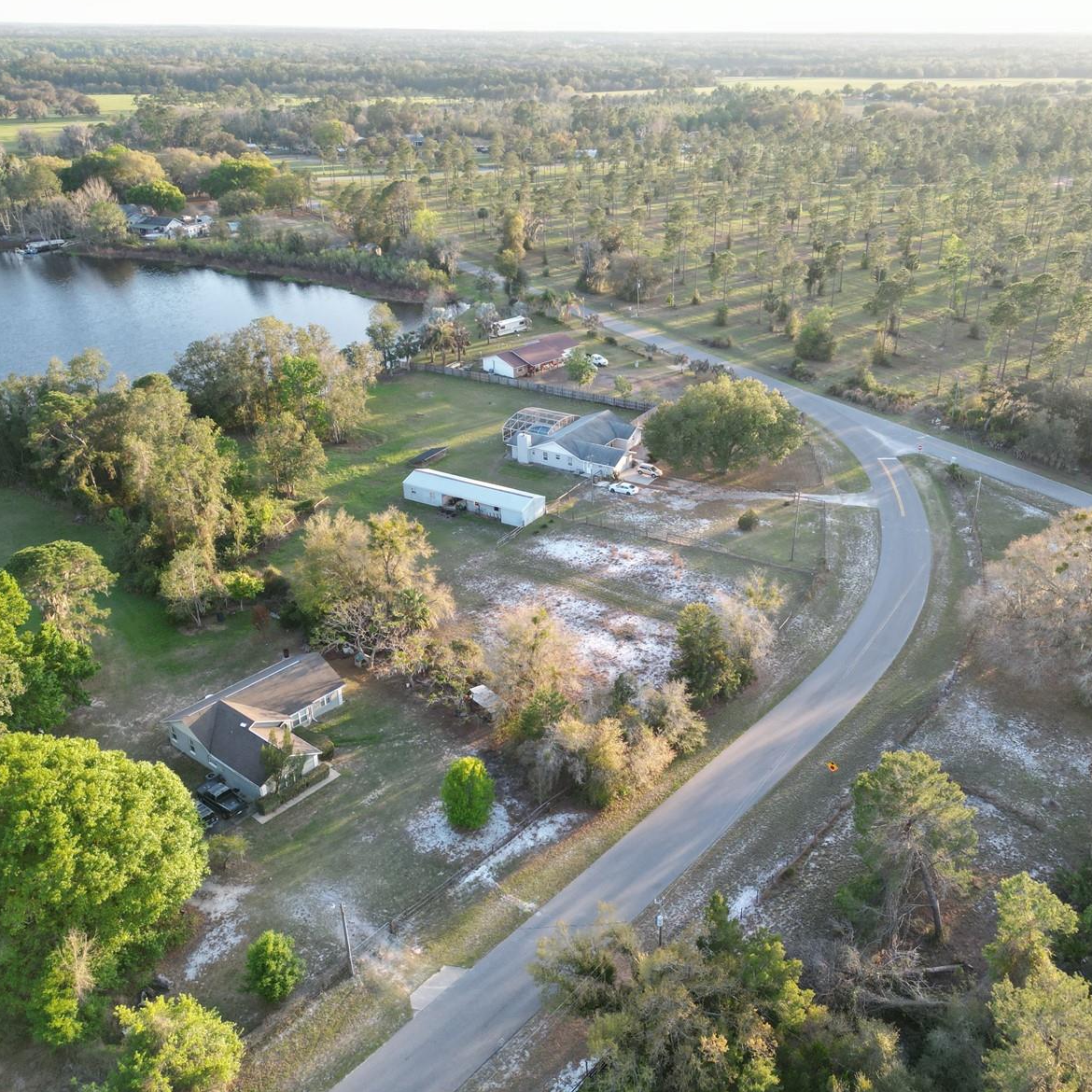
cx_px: 609
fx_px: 1035
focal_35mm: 29
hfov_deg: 55.5
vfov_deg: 55.6
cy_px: 548
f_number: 1.7
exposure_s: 1/500
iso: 200
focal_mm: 6.72
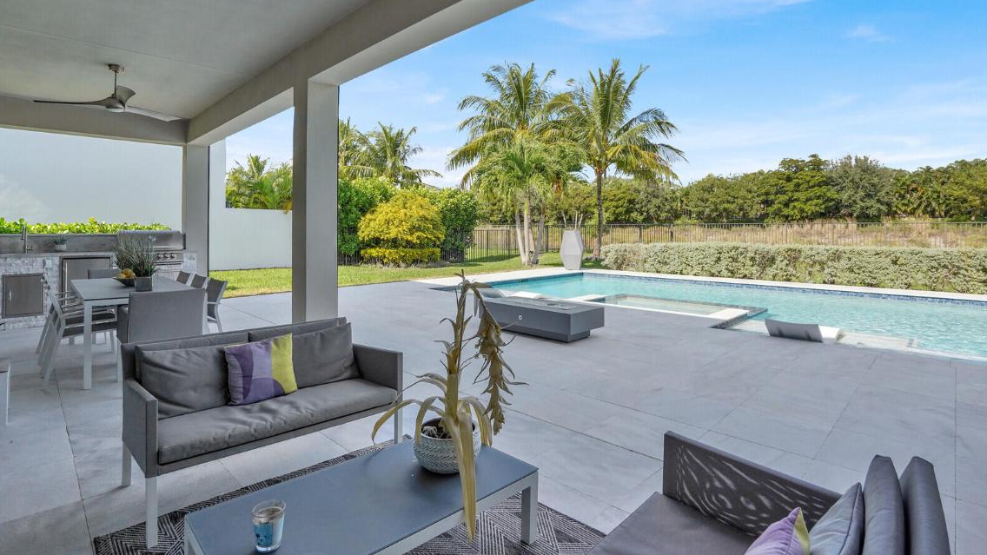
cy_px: 242
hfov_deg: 95.9
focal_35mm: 17
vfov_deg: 63.7
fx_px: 445
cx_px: 494
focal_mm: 16
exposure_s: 1/500
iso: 800
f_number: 8
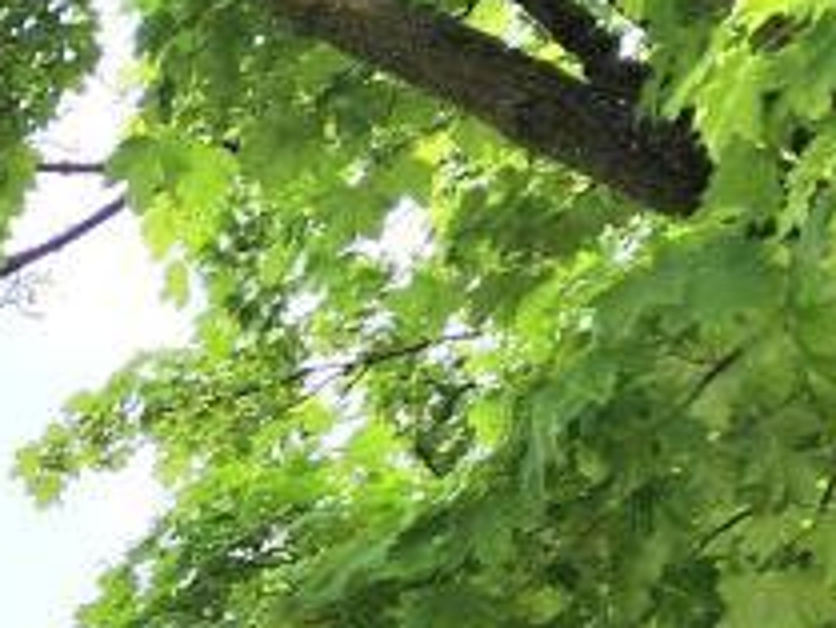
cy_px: 1524
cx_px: -1040
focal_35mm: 141
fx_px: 3407
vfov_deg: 9.4
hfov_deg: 11.9
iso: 12
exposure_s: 1/500
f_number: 1.8
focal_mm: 6.4
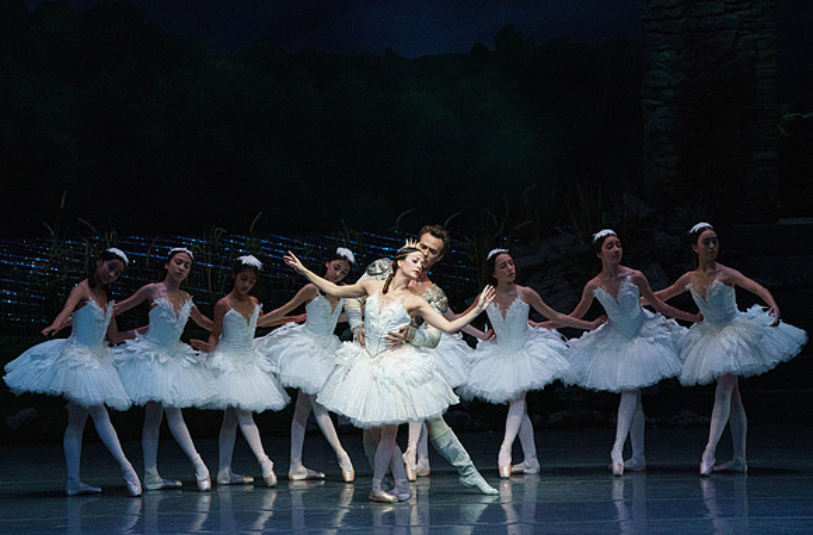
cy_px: 273
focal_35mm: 298
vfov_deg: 4.6
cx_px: 414
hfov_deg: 6.9
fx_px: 6702
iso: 8000
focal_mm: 268
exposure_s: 1/320
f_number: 5.6
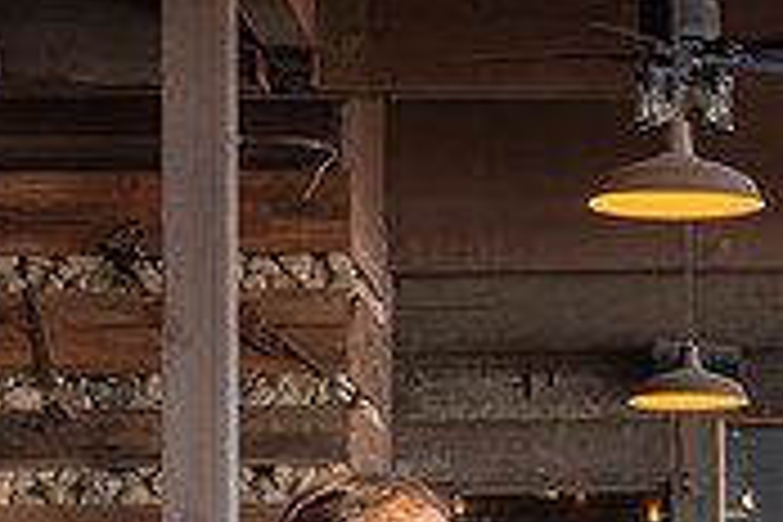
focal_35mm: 188
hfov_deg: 10.6
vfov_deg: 7.2
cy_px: 626
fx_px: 4089
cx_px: 1155
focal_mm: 36.7
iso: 320
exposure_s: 1/100
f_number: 3.5
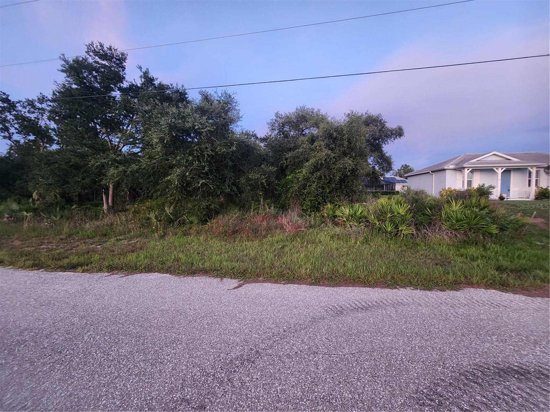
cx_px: 275
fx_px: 207
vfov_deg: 89.9
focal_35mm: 13
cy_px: 206
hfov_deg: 106.2
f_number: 2.2
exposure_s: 1/30
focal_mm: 2.2
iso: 320
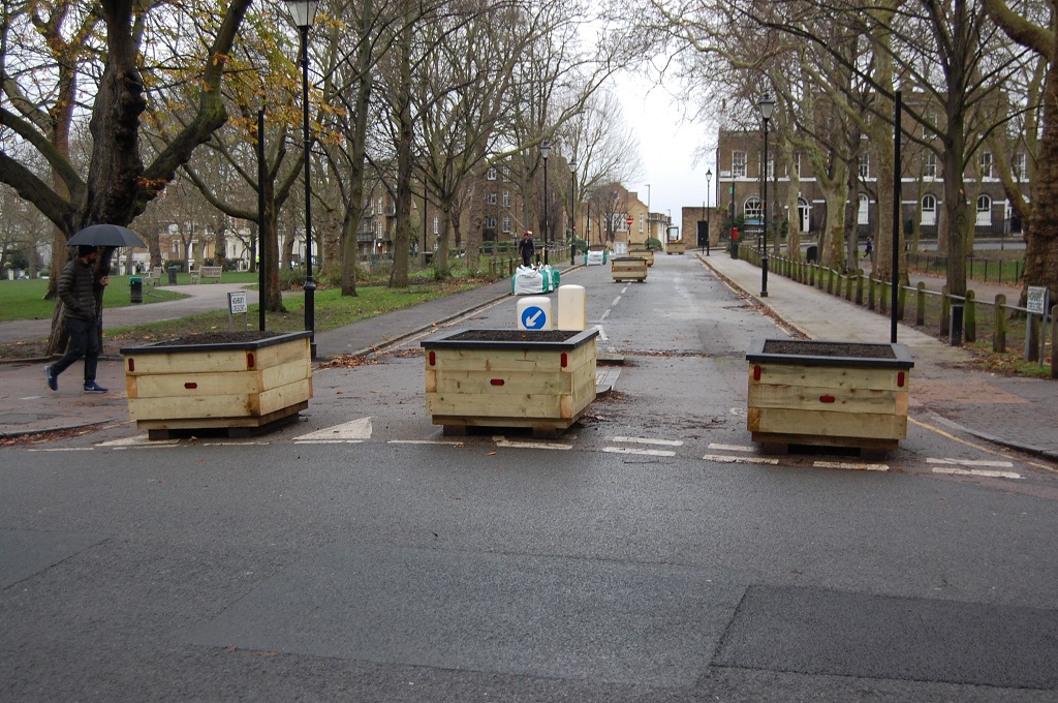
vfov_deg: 28.0
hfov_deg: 41.2
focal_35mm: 48
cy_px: 352
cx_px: 529
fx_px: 1409
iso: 400
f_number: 5
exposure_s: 1/100
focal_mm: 32
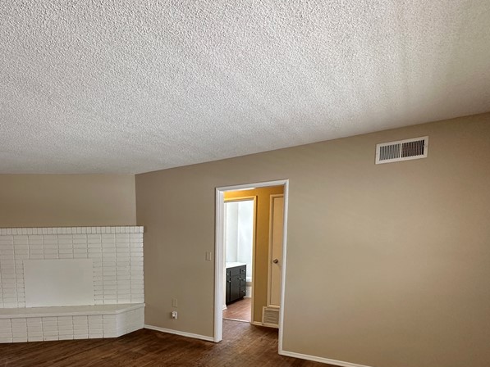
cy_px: 282
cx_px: 144
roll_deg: +0.8
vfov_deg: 53.8
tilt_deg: -7.4
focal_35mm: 24
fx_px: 340
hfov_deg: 68.5
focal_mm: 2.22
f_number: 2.2
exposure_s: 1/60
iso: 200
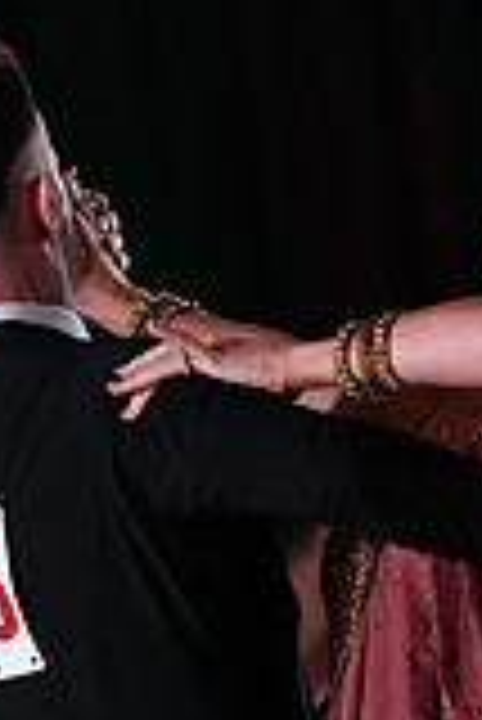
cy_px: 963
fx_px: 14528
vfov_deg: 2.8
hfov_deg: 1.9
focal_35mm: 725
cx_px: 227
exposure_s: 1/400
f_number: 5
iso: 6400
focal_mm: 200
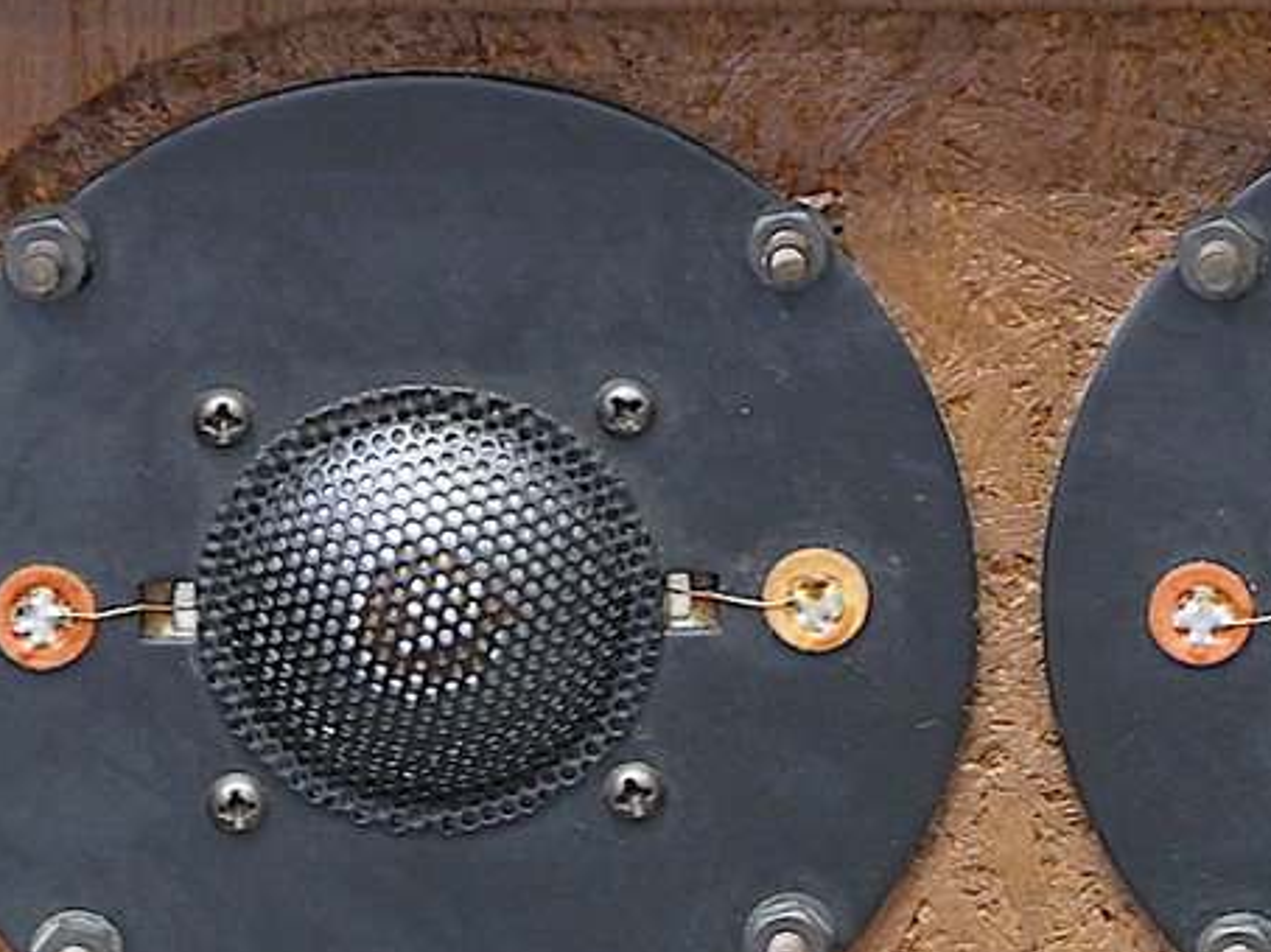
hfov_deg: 3.7
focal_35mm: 529
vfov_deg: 2.8
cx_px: 977
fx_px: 19413
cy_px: 526
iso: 400
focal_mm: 44.8
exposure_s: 1
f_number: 8
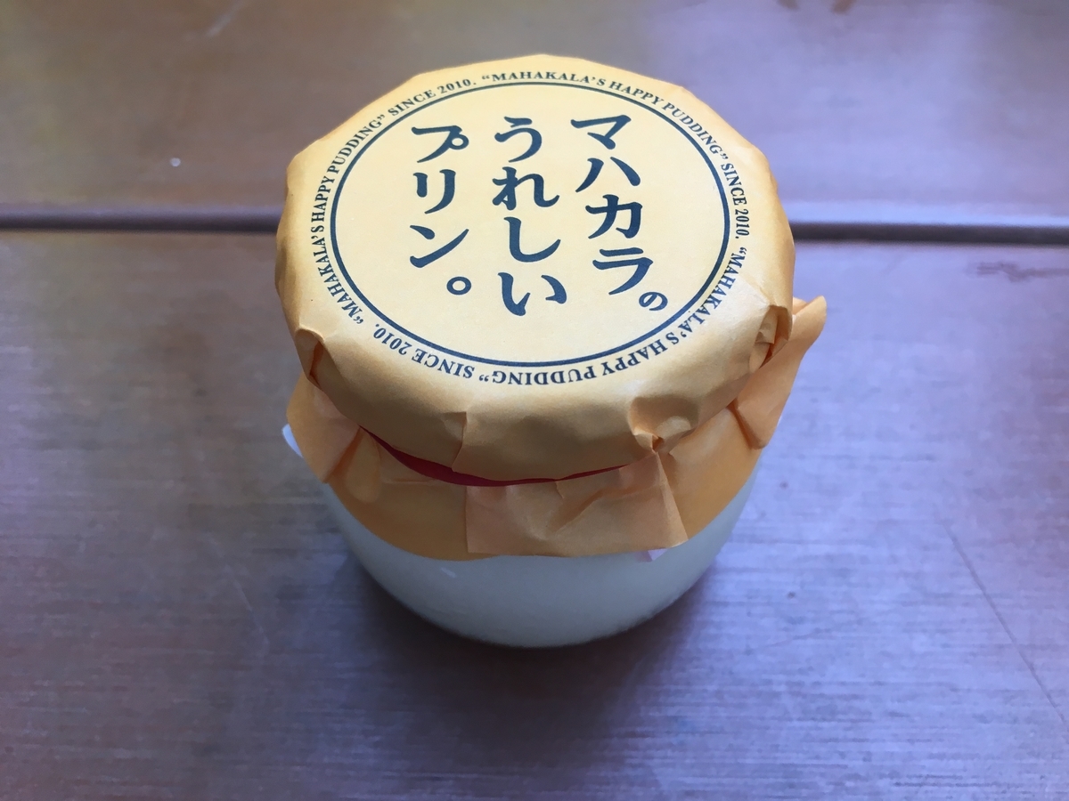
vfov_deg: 48.2
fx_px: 896
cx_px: 534
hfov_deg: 61.7
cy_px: 400
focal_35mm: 29
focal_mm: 4.15
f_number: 2.2
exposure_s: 1/40
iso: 32
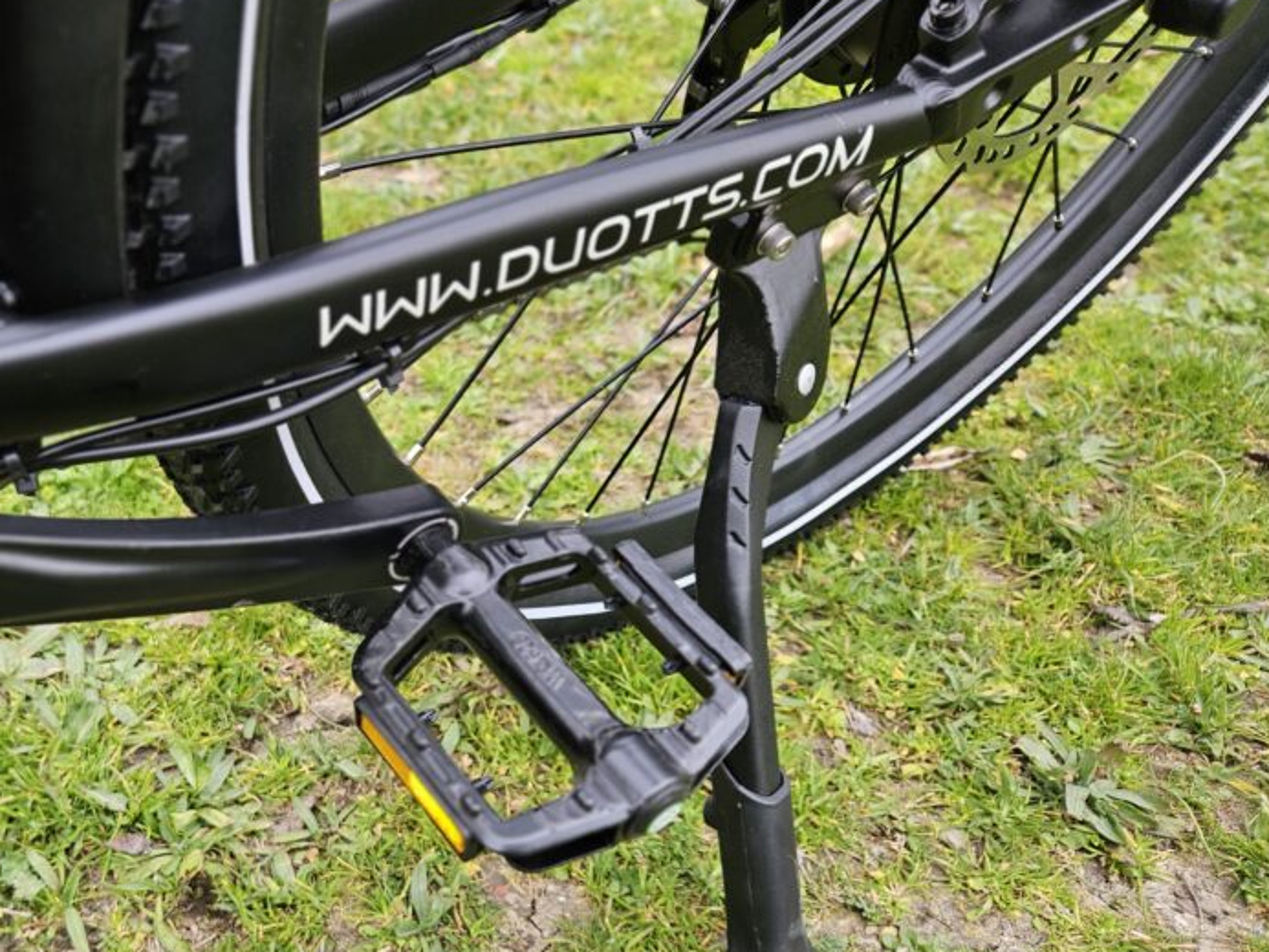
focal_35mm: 34
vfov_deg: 41.4
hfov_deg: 52.1
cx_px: 352
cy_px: 621
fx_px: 1247
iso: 80
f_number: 1.8
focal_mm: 5.4
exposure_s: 1/359
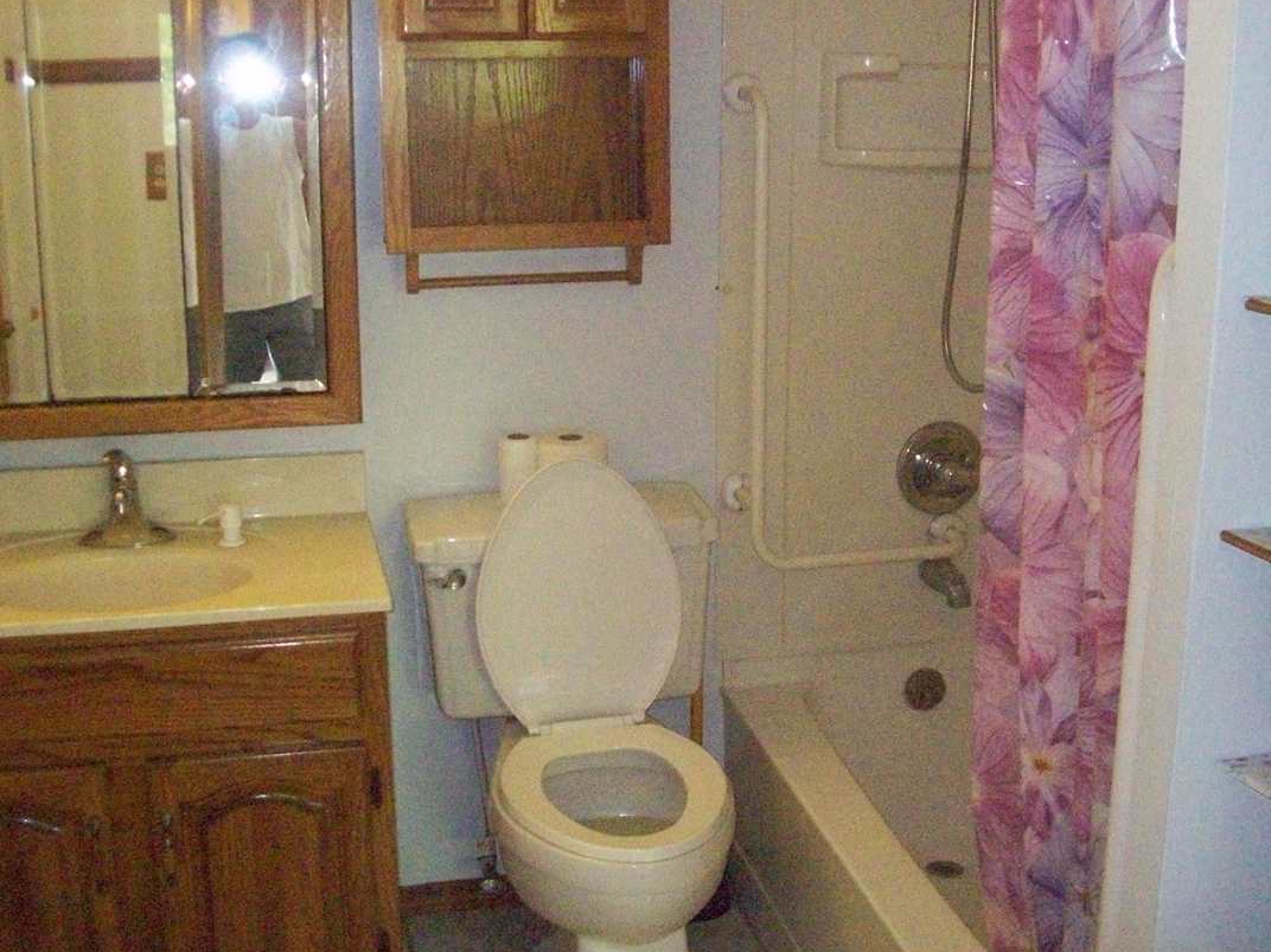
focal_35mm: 43
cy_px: 405
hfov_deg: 43.8
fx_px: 1578
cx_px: 721
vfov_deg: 33.5
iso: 800
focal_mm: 6
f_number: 2.7
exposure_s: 1/128
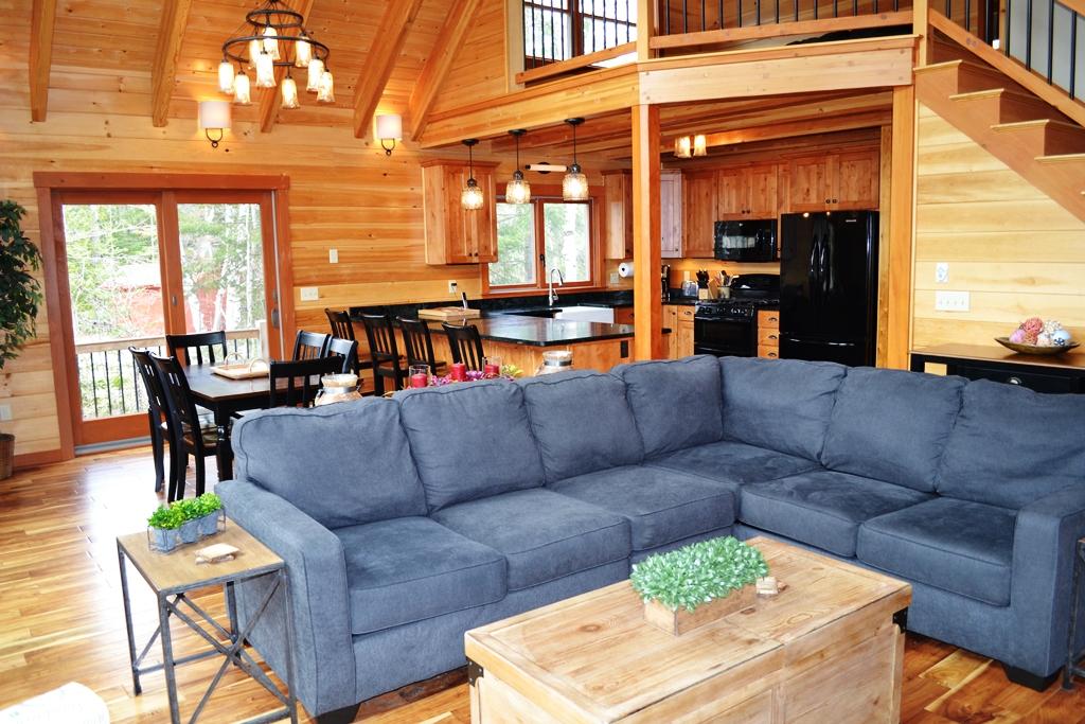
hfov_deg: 67.4
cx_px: 542
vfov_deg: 47.9
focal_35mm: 27
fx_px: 814
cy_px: 362
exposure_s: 1/80
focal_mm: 18
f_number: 4
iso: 400
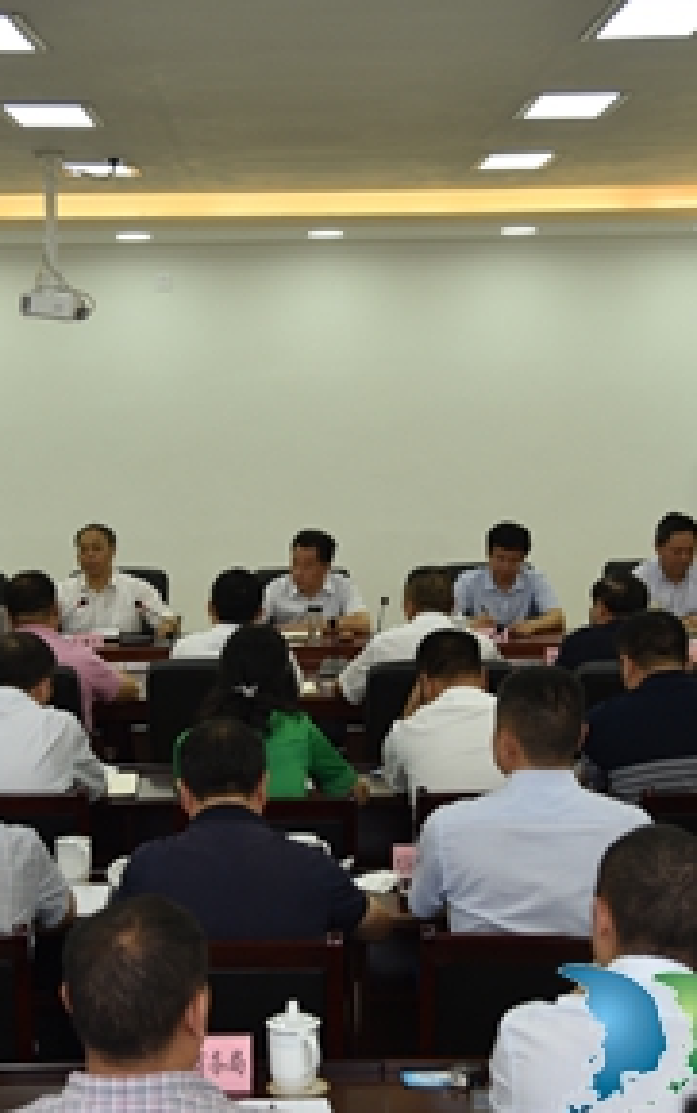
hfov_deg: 19.4
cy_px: 620
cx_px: 273
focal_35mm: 67
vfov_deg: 30.6
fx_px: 2033
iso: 400
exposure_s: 1/80
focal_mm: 38
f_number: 4.5
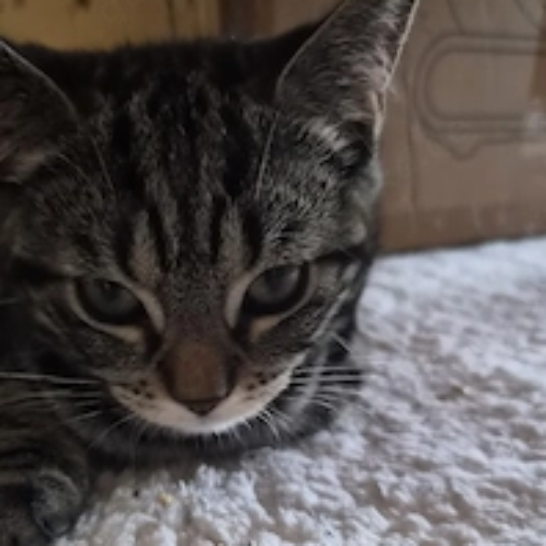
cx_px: 237
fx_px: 732
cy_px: 422
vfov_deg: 39.6
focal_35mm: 41
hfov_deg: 40.8
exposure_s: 1/50
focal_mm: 5.4
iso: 2000
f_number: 1.8
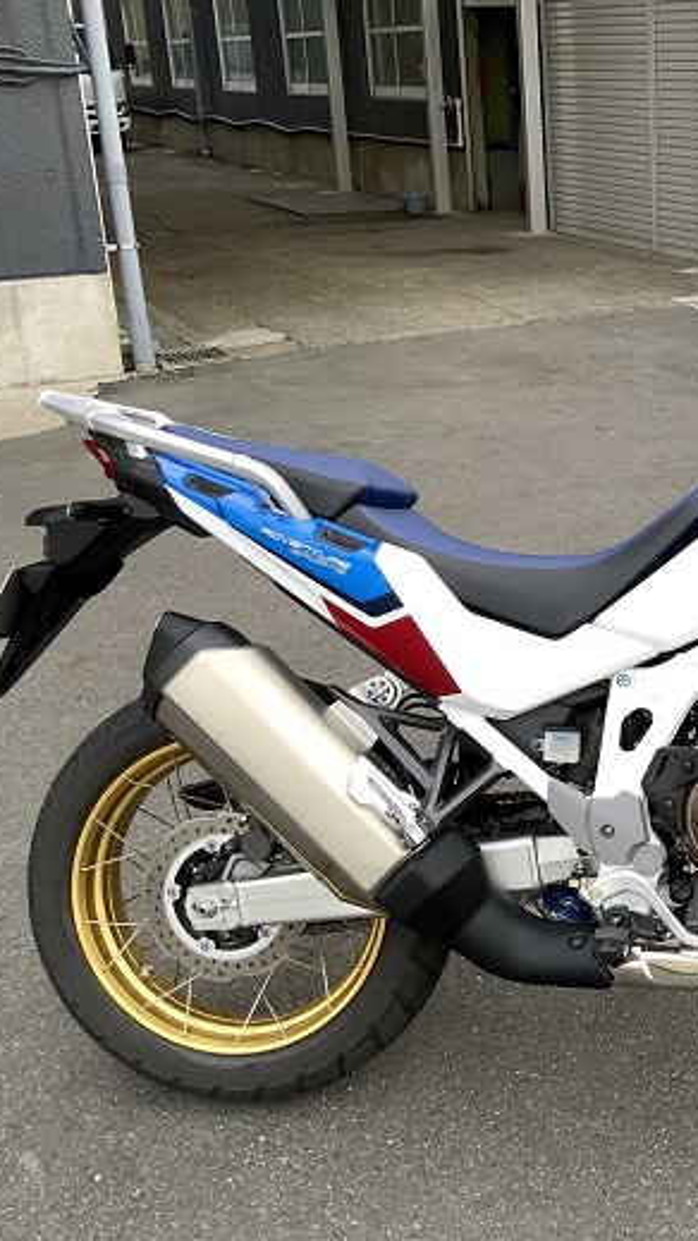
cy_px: 613
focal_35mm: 43
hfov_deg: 25.8
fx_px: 1415
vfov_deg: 47.4
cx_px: 751
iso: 25
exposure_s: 1/122
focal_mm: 3
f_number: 1.8
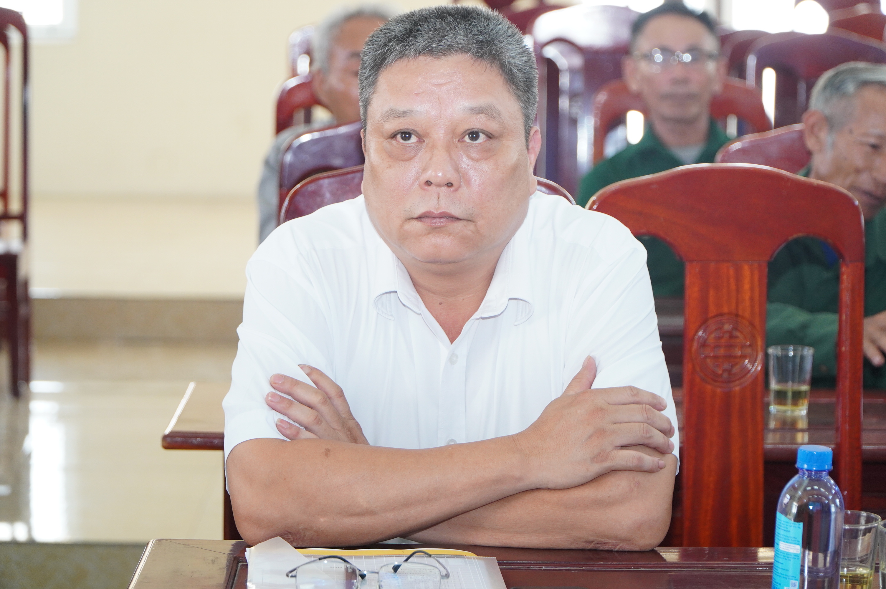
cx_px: 443
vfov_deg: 12.8
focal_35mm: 106
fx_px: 2619
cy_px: 294
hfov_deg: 19.2
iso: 1000
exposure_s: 1/125
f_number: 4
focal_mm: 71
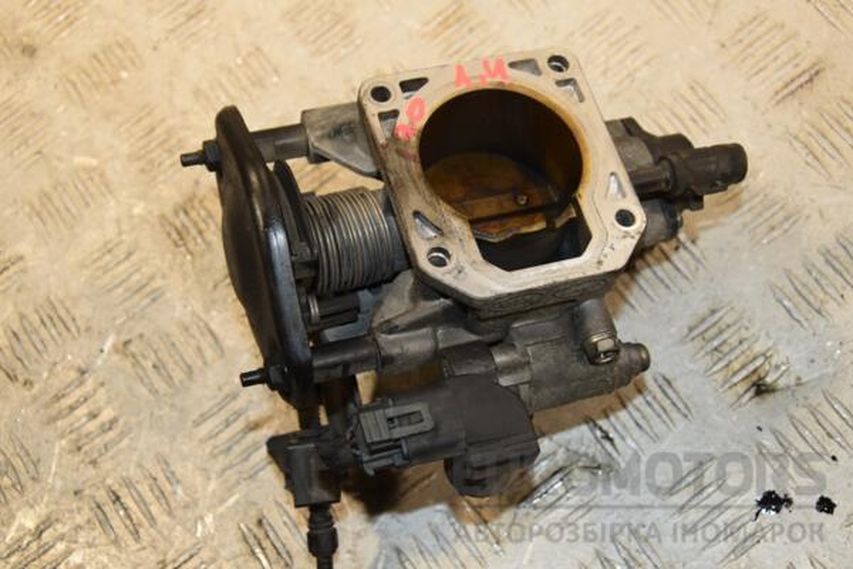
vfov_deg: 22.6
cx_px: 426
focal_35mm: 60
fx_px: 1422
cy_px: 284
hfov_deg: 33.4
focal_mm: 40
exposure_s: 1/200
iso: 800
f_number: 6.3
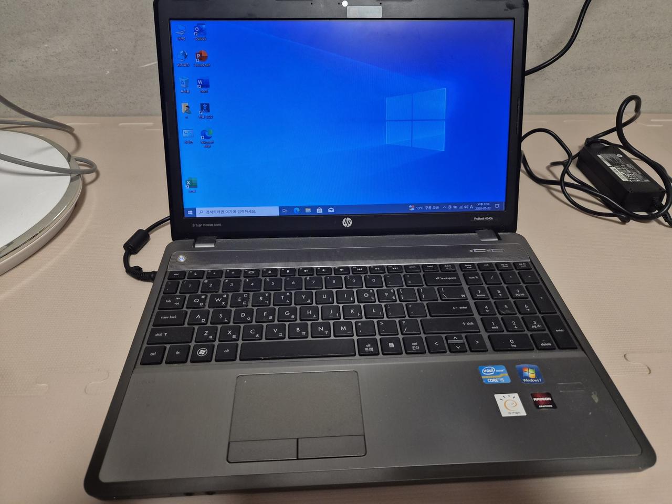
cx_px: 336
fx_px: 446
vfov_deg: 58.9
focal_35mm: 23
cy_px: 252
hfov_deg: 73.9
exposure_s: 1/120
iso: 160
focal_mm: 5.4
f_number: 1.8
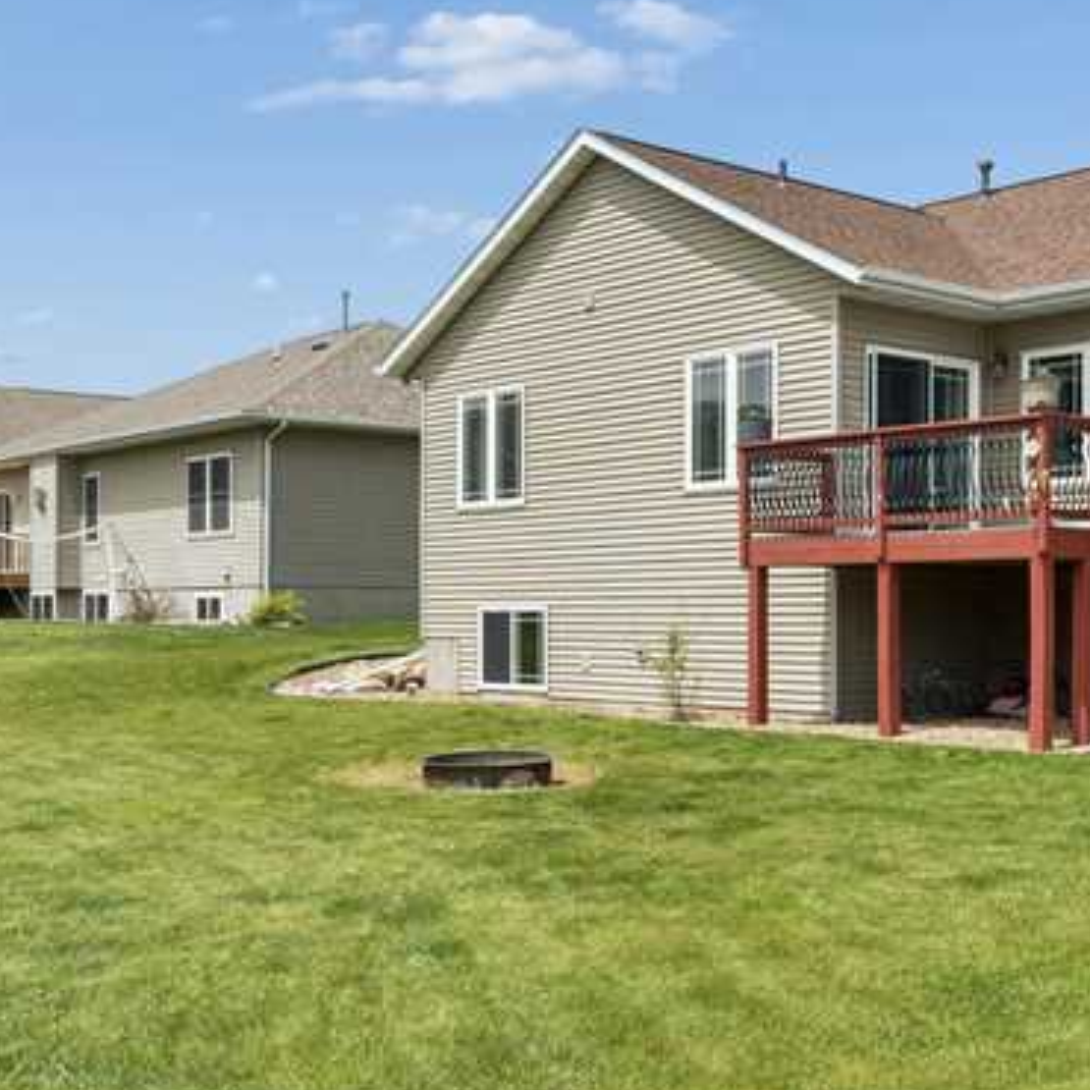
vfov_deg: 36.1
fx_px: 1674
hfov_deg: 35.2
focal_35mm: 47
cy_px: 549
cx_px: 831
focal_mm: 16
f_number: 10
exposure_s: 1/1000
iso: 400
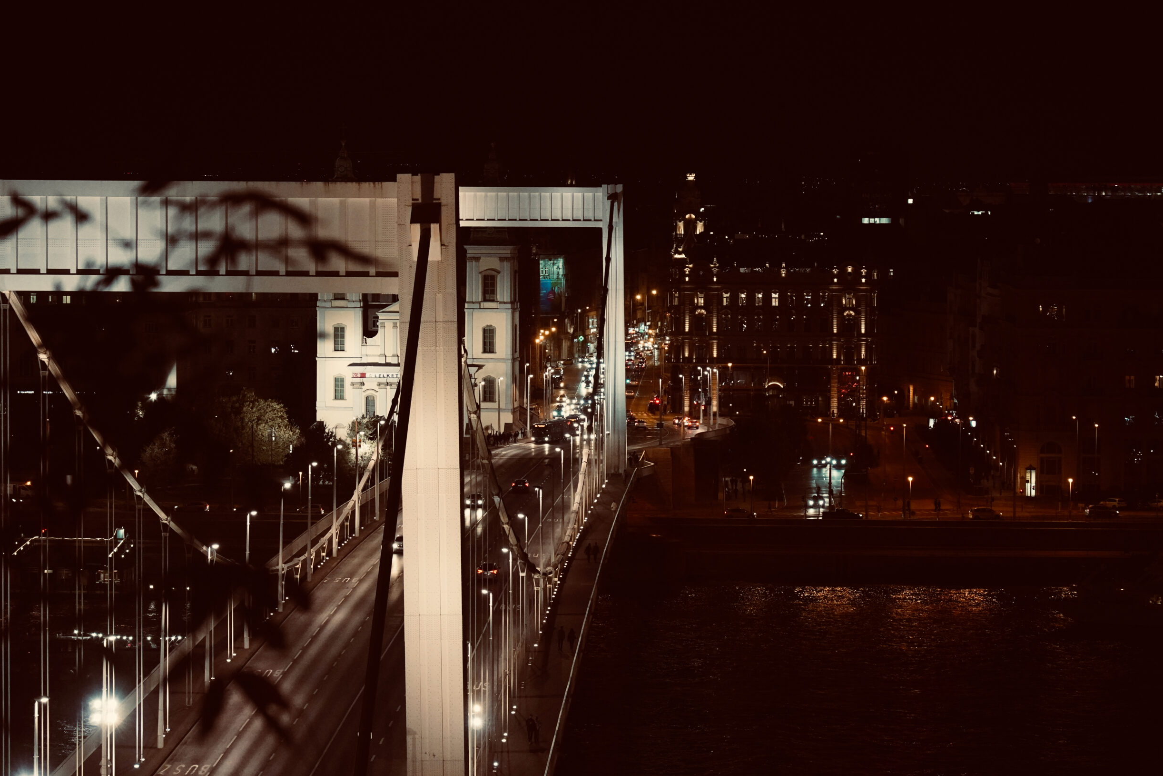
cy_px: 398
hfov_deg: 18.6
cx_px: 583
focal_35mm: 110
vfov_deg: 12.5
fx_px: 3553
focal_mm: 70
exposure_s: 1/125
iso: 5000
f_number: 4
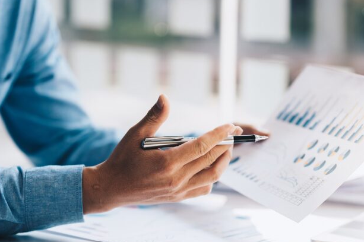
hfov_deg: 18.4
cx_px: 222
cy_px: 142
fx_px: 1122
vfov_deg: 12.3
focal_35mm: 111
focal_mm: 85
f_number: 2.2
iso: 100
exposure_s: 1/250
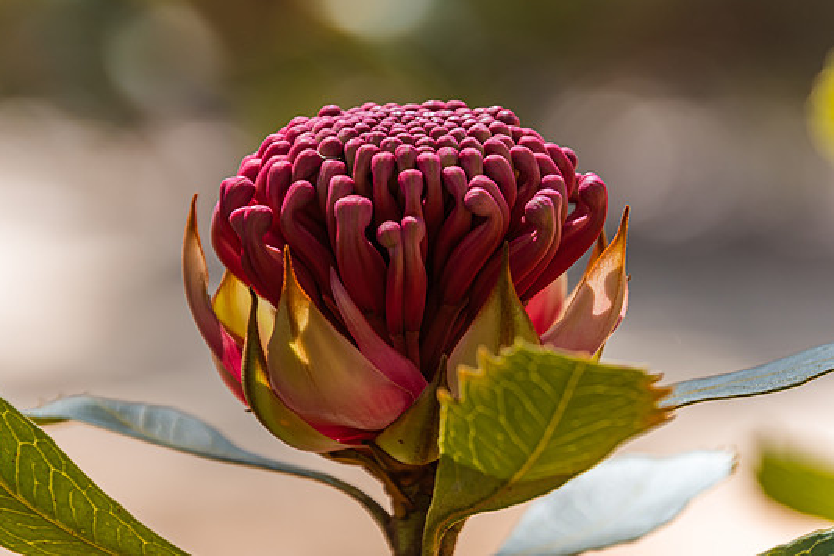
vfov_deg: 4.2
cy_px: 271
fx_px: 7552
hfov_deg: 6.3
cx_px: 409
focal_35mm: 326
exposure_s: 1/100
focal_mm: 200
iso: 100
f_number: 6.3
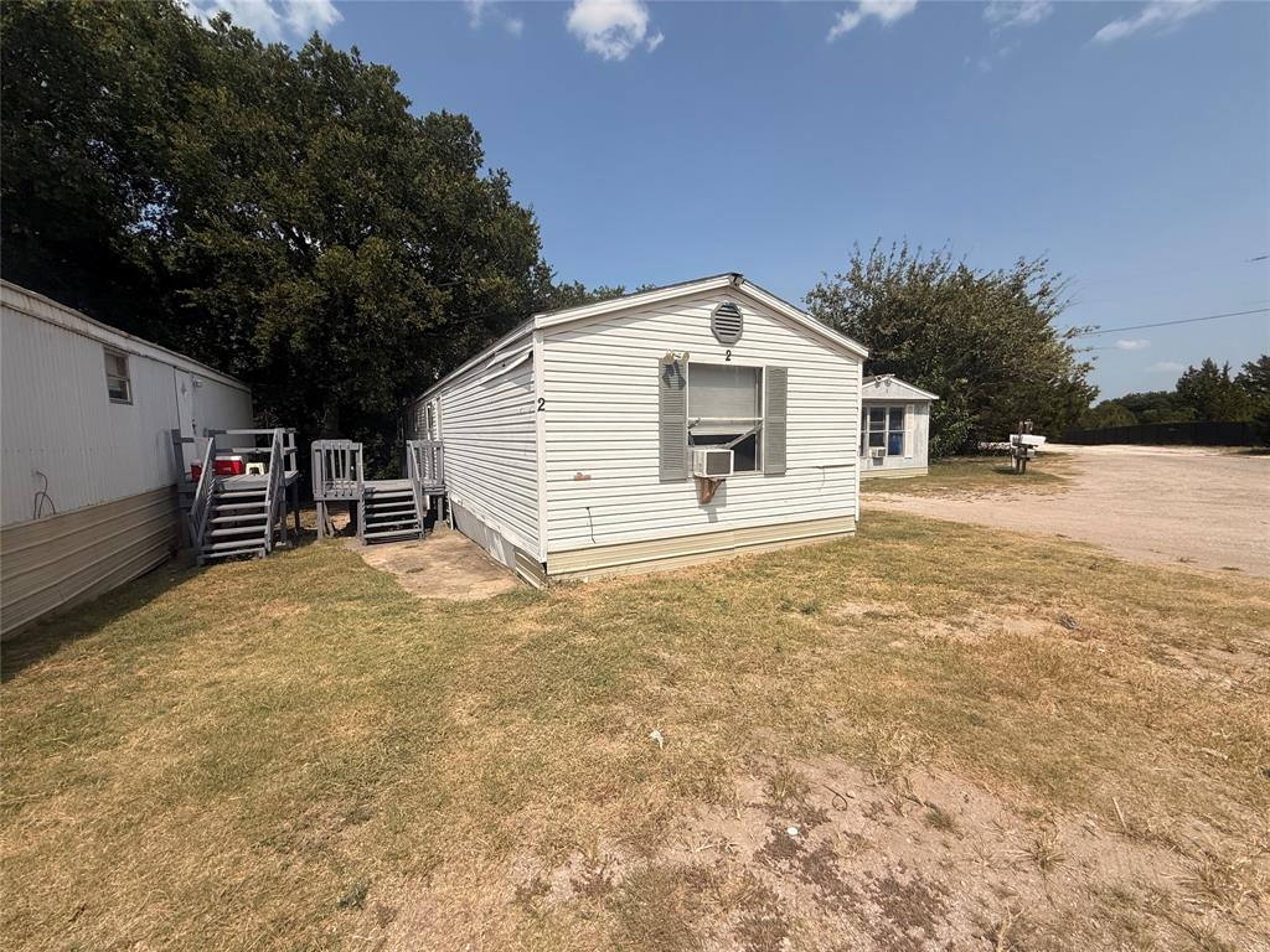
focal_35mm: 14
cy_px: 476
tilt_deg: -3.7
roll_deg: +1.2
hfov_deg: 102.1
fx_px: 514
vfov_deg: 85.7
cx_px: 635
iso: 50
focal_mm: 2.22
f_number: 2.2
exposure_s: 1/6173
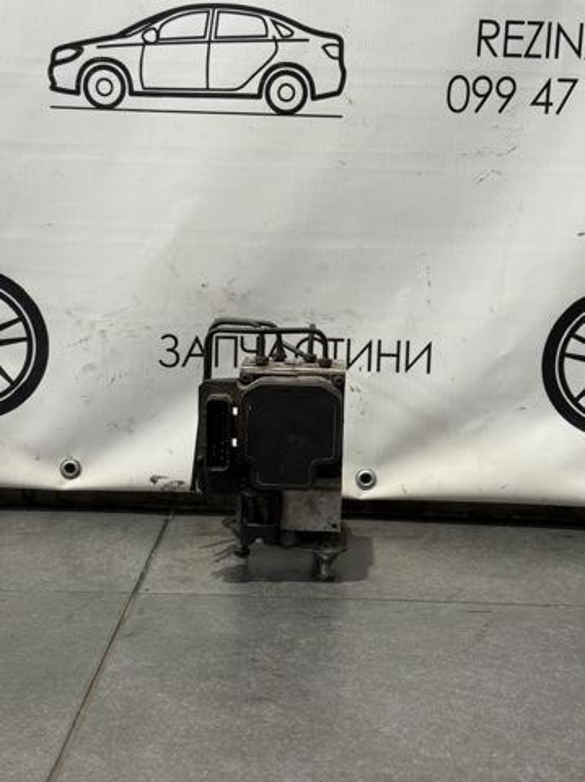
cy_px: 391
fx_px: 1084
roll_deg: -2.1
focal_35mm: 48
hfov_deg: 30.2
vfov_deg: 39.7
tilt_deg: -10.3
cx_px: 292
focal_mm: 6.76
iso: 160
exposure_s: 1/50
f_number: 1.78
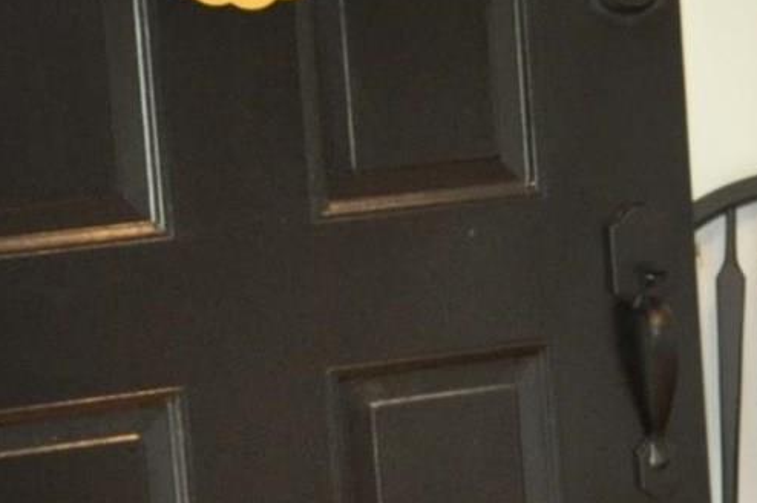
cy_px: 181
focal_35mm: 168
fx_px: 3528
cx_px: 1565
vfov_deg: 8.1
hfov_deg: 11.0
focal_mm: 18
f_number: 3.5
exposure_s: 1/25
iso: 800
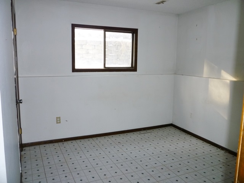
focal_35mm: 29
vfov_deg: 48.2
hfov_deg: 61.7
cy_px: 92
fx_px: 204
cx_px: 122
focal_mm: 5.2
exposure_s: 1/30
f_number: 3.3
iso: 125
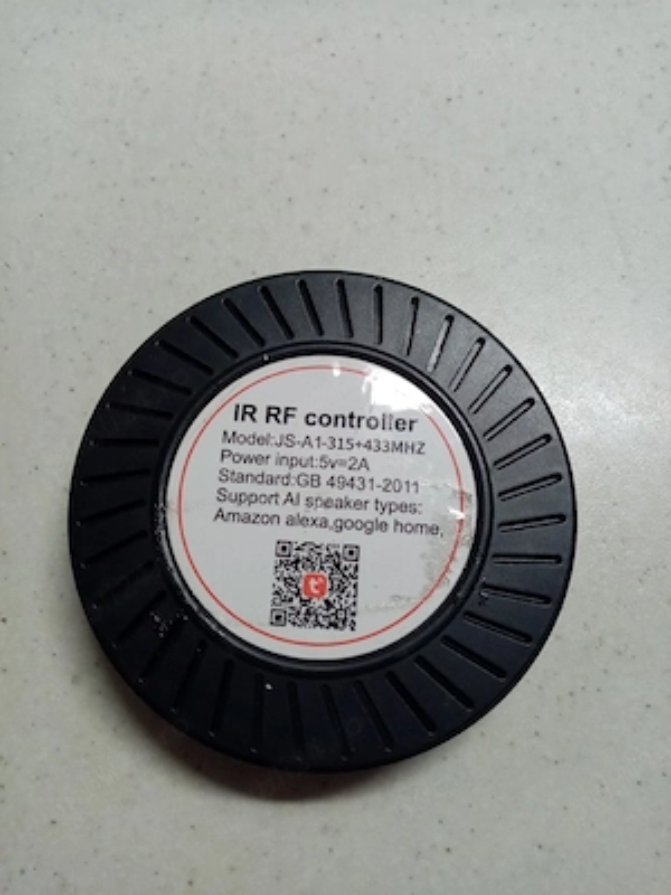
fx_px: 672
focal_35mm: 26
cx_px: 336
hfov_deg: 53.1
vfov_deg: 67.3
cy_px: 448
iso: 119
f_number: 1.8
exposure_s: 1/33.3
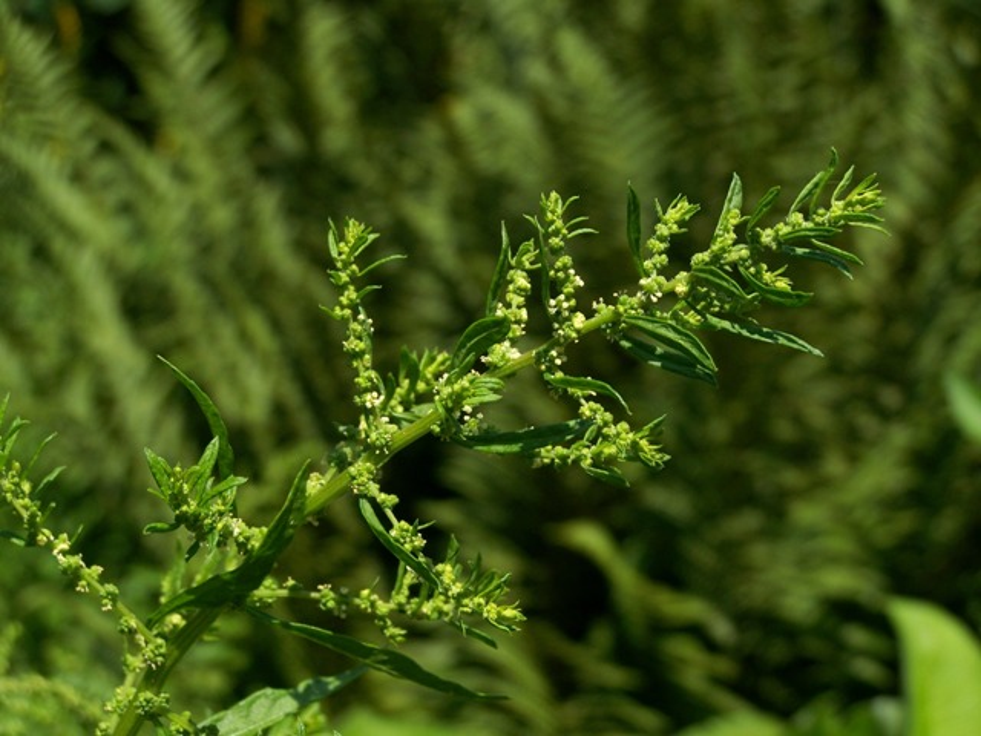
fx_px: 2976
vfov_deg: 14.1
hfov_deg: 18.7
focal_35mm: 105
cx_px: 490
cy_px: 368
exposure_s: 1/800
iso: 80
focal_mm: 17.5
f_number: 4.5
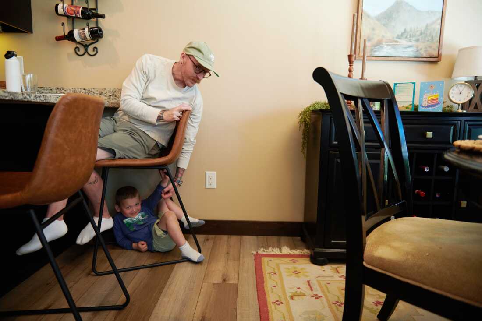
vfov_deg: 53.1
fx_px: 321
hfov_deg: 73.8
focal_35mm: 24
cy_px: 160
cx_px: 241
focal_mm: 24
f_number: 2.8
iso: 1000
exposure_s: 1/250
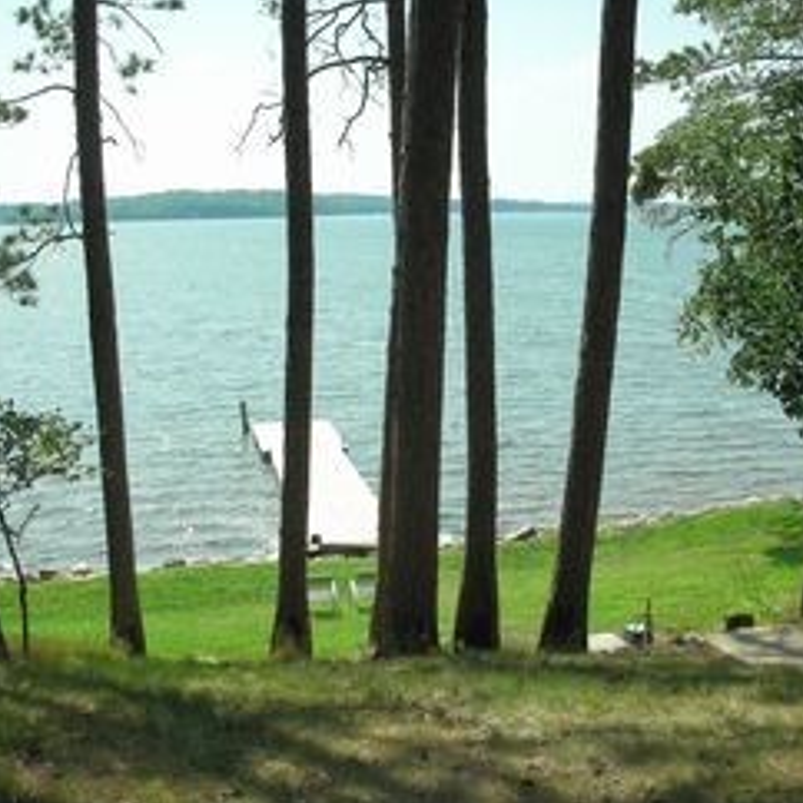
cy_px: 428
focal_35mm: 47
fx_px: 1234
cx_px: 385
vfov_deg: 36.0
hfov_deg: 36.1
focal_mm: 5.8
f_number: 3
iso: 50
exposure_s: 1/442
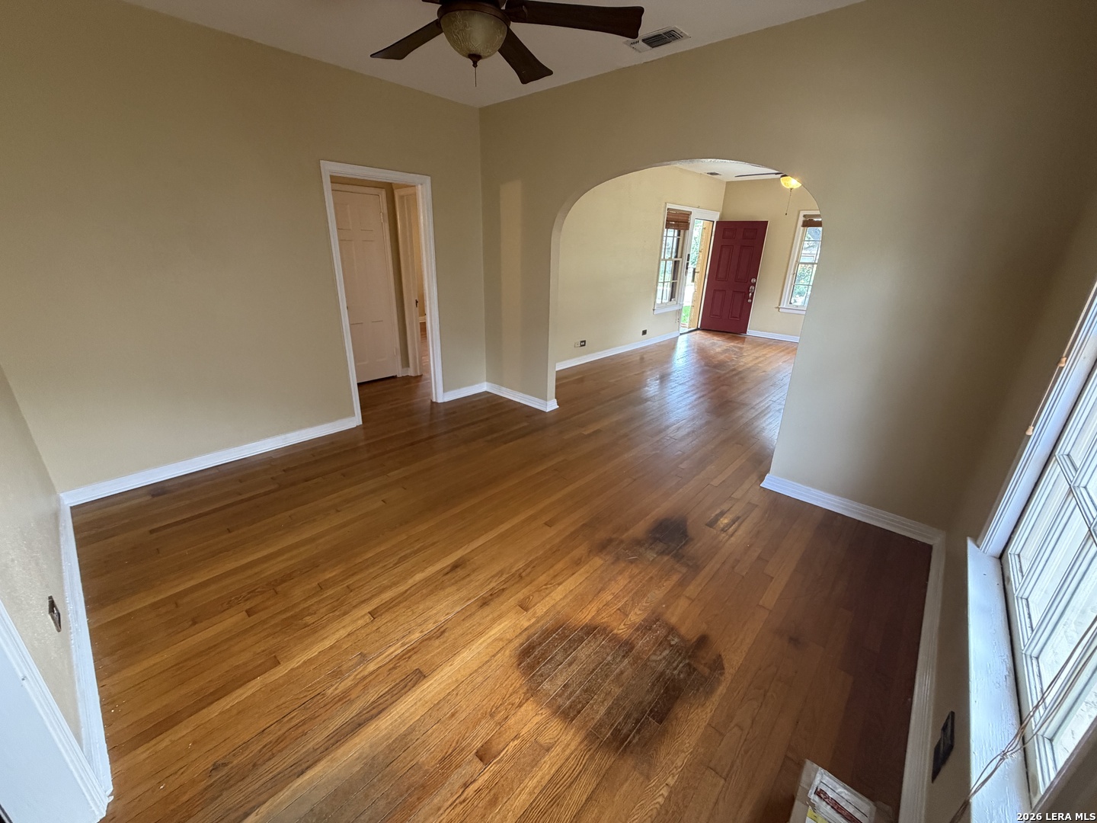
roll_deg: -1.1
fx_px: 444
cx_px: 548
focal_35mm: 14
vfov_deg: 85.7
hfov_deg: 102.1
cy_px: 412
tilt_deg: -21.1
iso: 400
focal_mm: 2.22
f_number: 2.2
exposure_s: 1/60
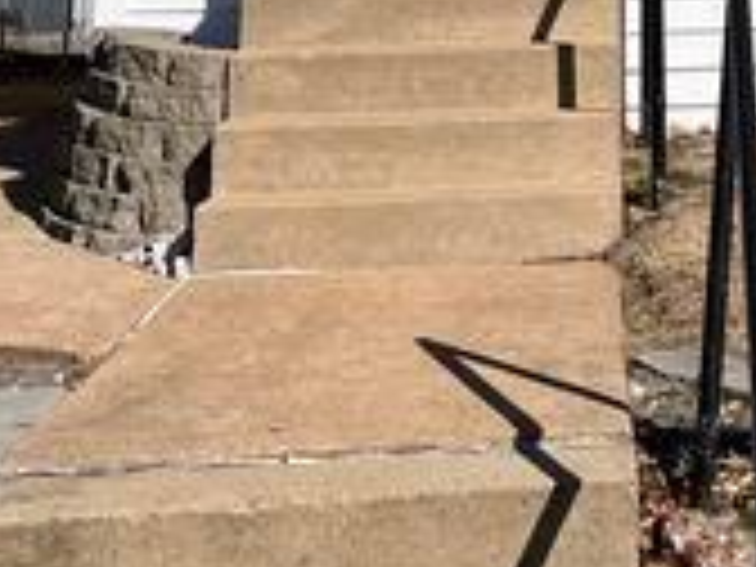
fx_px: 2249
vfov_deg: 12.9
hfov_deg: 18.1
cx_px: 907
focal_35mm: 103
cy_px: -486
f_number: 1.6
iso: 50
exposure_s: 1/9901
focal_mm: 5.1
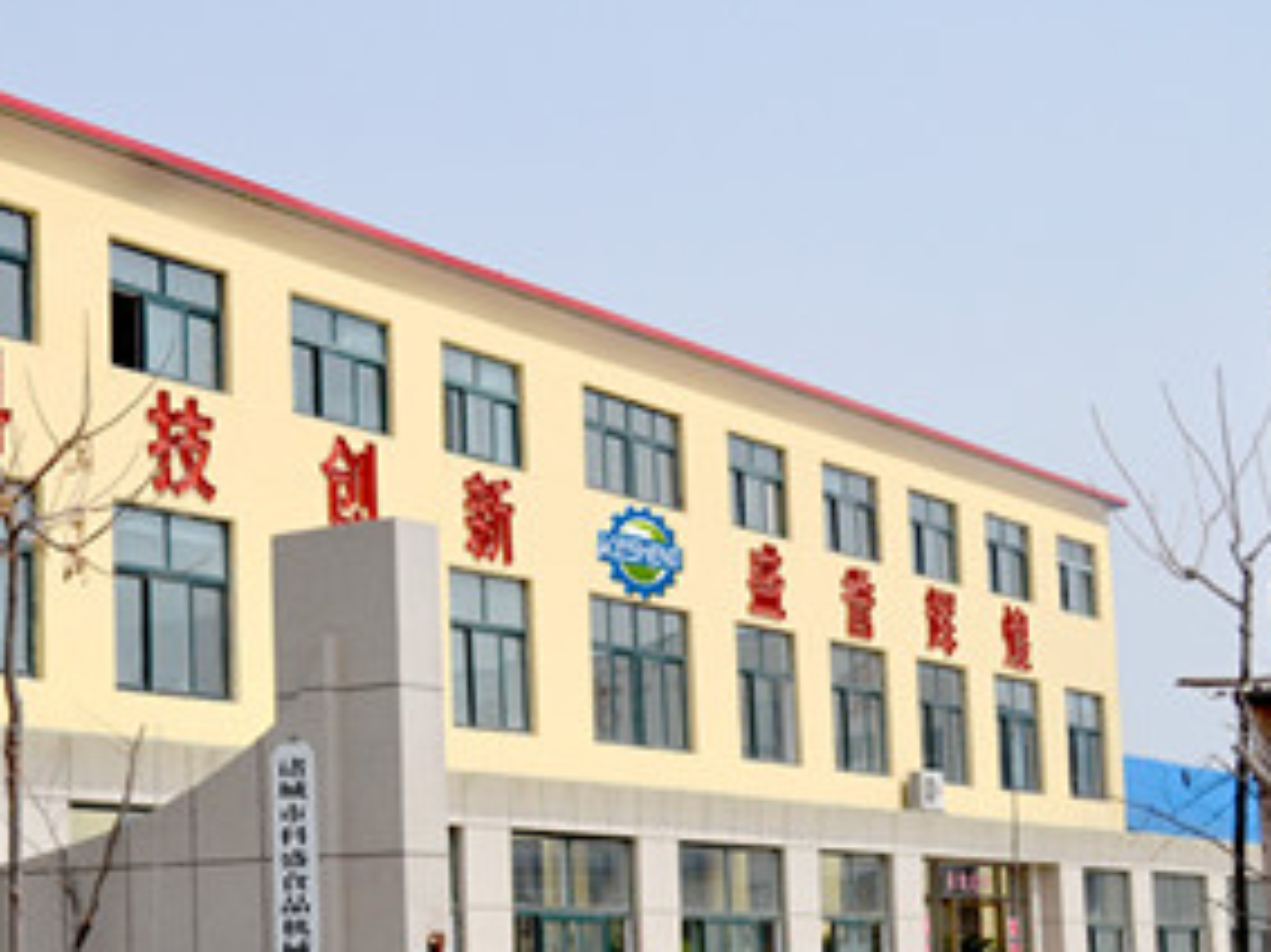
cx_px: 265
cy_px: 703
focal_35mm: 74
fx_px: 2710
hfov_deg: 25.9
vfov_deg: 19.8
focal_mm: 29
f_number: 6.3
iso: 400
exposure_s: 1/2000
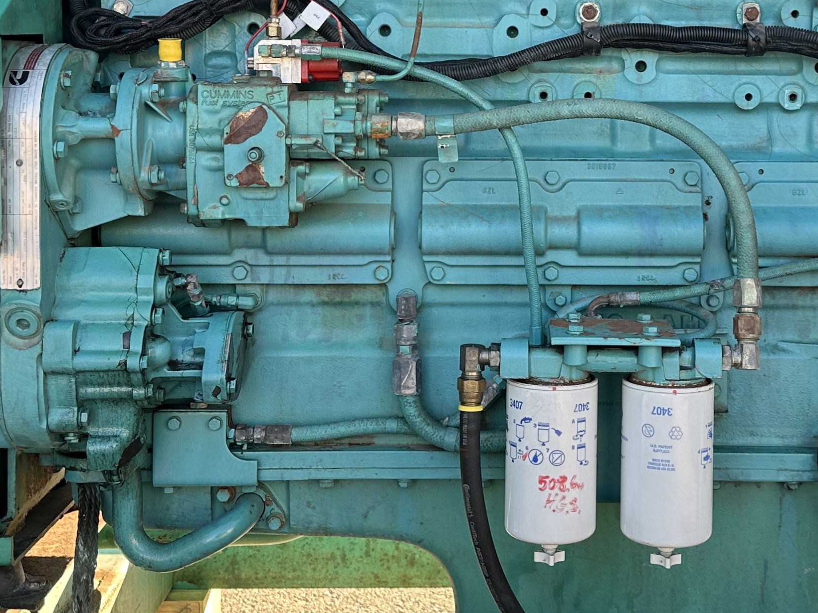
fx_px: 1394
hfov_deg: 32.5
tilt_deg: -4.3
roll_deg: -0.4
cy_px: 137
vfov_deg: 24.5
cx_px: 531
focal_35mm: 59
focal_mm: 6.86
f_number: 1.78
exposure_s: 1/220
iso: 80
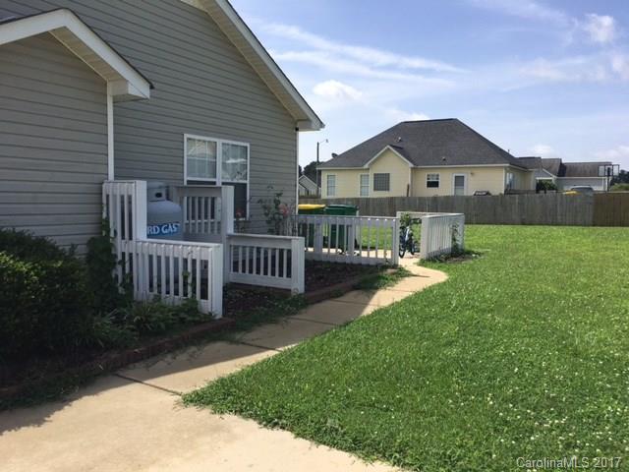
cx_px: 314
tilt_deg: -4.0
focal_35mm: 29
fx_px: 527
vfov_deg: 48.2
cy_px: 236
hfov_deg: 61.7
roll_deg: -0.9
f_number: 2.2
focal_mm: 4.15
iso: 25
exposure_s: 1/1789
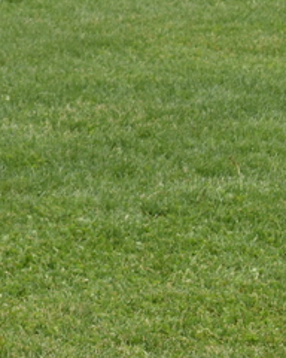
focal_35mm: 330
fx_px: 3492
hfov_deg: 4.6
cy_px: -107
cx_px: -456
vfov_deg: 5.8
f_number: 11
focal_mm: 55
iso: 100
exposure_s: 1/160
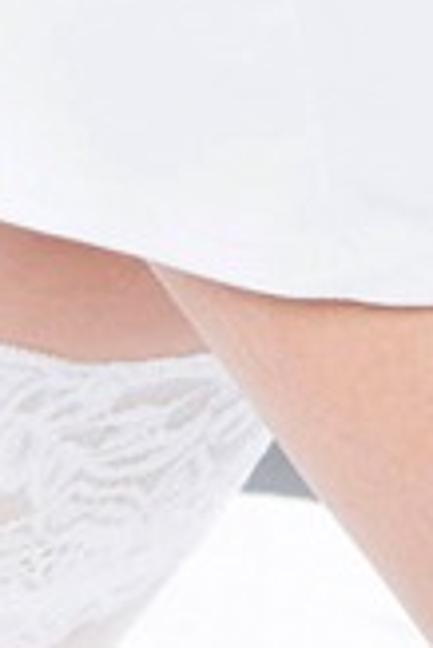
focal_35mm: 367
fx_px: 6607
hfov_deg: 3.8
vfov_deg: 5.2
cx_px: 369
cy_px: -1650
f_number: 11
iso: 200
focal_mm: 50
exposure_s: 1/125
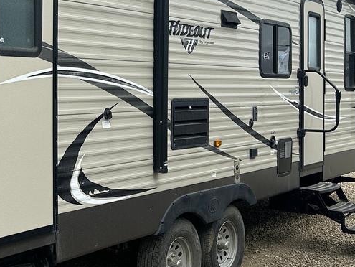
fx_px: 636
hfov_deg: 29.5
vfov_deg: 23.6
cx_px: 15
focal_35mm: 62
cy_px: 97
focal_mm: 6.86
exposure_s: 1/4184
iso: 80
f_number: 1.78
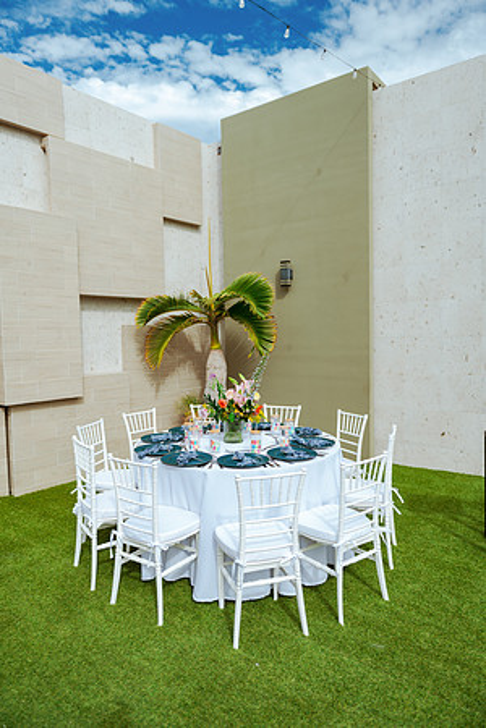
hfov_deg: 53.1
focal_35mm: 24
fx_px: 486
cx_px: 243
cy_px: 364
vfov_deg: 73.7
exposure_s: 1/1250
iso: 100
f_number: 2.8
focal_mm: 24
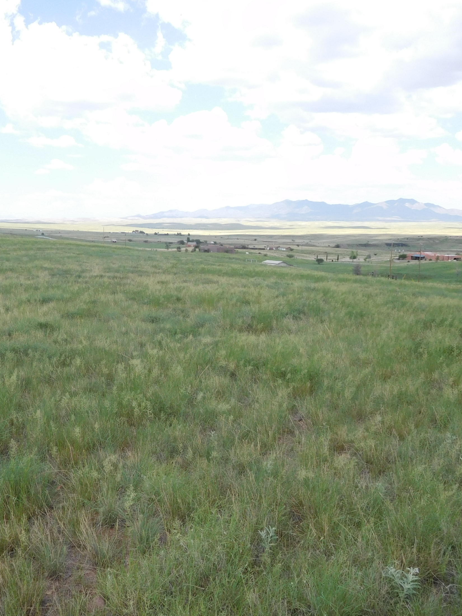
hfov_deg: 41.0
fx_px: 605
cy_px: 305
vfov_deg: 54.0
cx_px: 138
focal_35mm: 34
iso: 125
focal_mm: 4.5
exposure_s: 1/640
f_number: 3.4
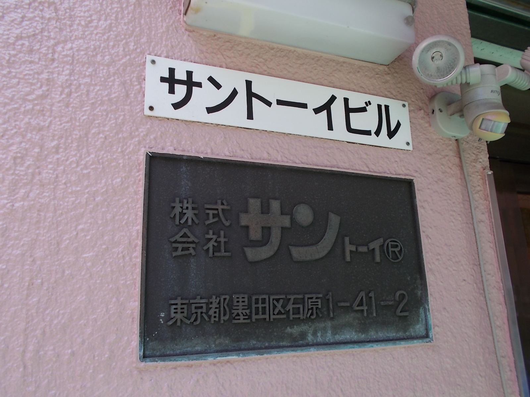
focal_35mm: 30
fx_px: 459
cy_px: 198
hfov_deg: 60.0
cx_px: 265
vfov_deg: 46.8
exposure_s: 1/60
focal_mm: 5.3
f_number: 3.4
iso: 80
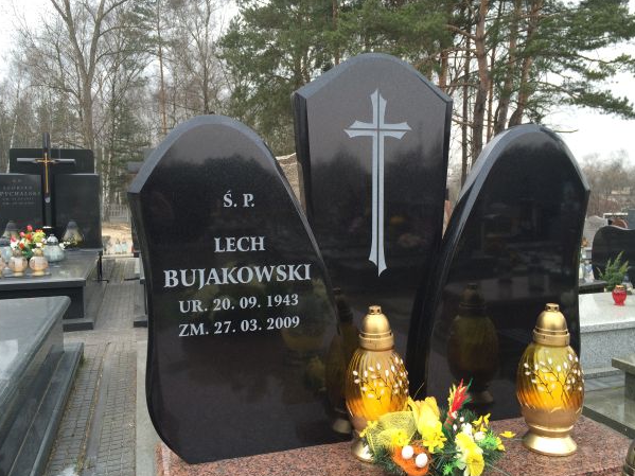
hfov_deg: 58.4
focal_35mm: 31
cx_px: 323
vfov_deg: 45.4
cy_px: 234
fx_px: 569
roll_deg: +0.8
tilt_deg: -4.1
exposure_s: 1/120
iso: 32
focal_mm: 4.15
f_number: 2.2
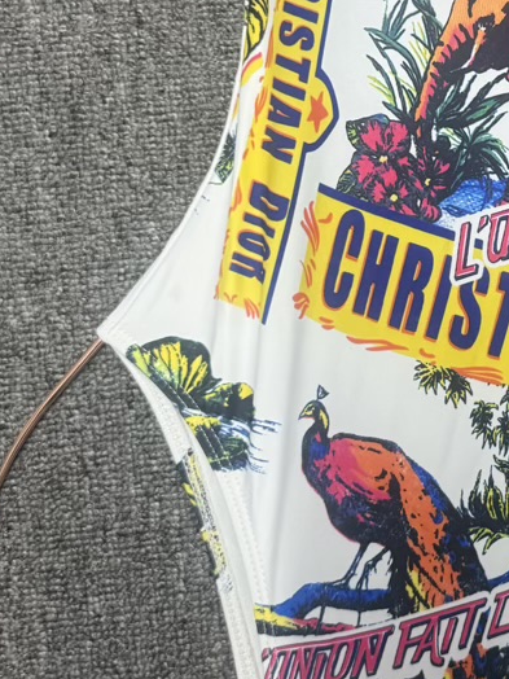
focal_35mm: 66
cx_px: 537
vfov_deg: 29.2
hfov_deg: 21.3
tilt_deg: -87.1
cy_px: 218
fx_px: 1294
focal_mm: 6.76
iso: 200
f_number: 1.78
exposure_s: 1/50
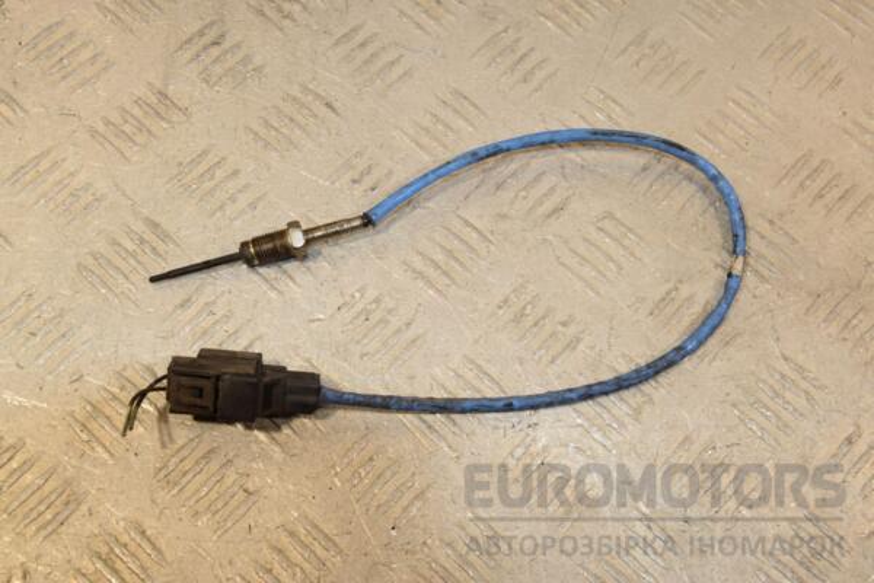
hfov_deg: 35.1
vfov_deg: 23.8
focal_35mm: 57
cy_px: 292
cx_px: 437
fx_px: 1384
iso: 800
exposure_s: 1/200
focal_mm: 38
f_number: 10
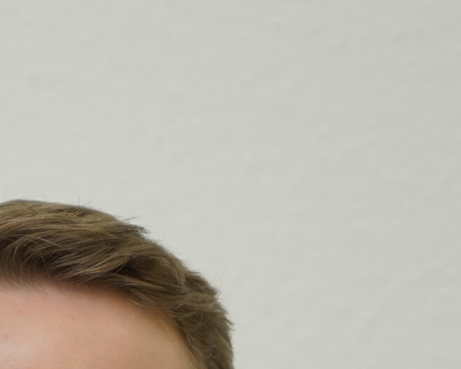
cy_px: 587
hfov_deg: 7.5
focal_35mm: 258
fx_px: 3521
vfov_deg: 5.9
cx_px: 27
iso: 500
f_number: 4
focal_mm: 70
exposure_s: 1/160
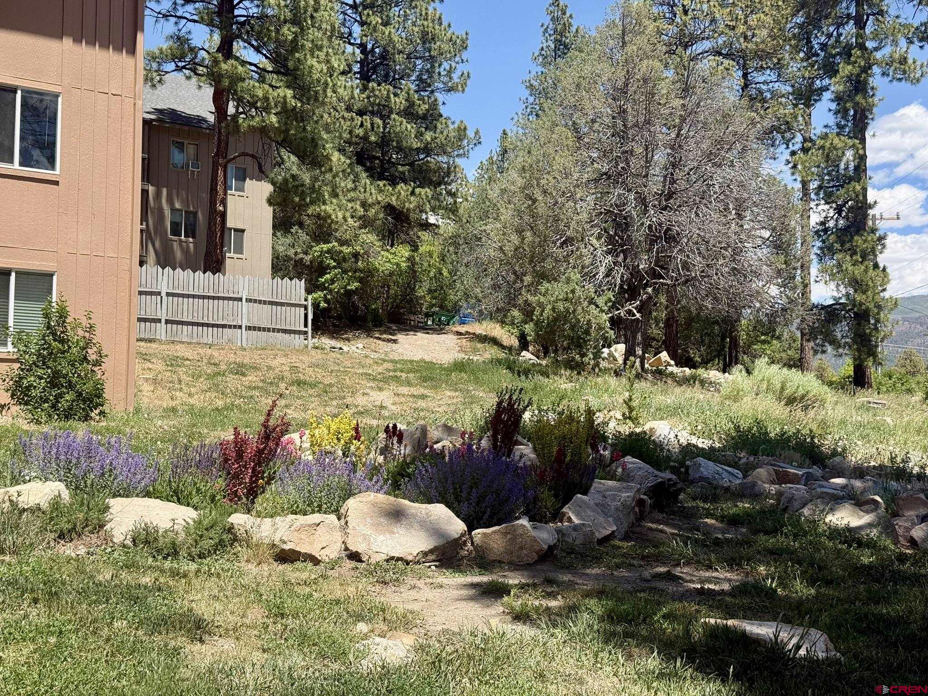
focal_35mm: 48
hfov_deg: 39.7
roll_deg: -1.4
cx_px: 464
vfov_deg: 30.3
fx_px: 1287
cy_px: 348
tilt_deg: +3.2
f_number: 1.78
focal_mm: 6.76
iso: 80
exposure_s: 1/3534
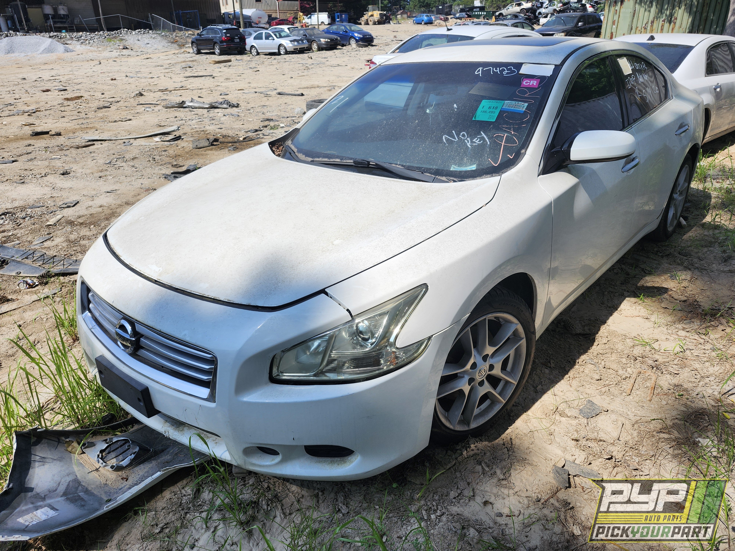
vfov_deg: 58.9
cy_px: 276
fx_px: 488
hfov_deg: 73.9
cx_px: 368
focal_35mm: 23
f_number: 1.8
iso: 25
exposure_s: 1/1946
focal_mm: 5.54
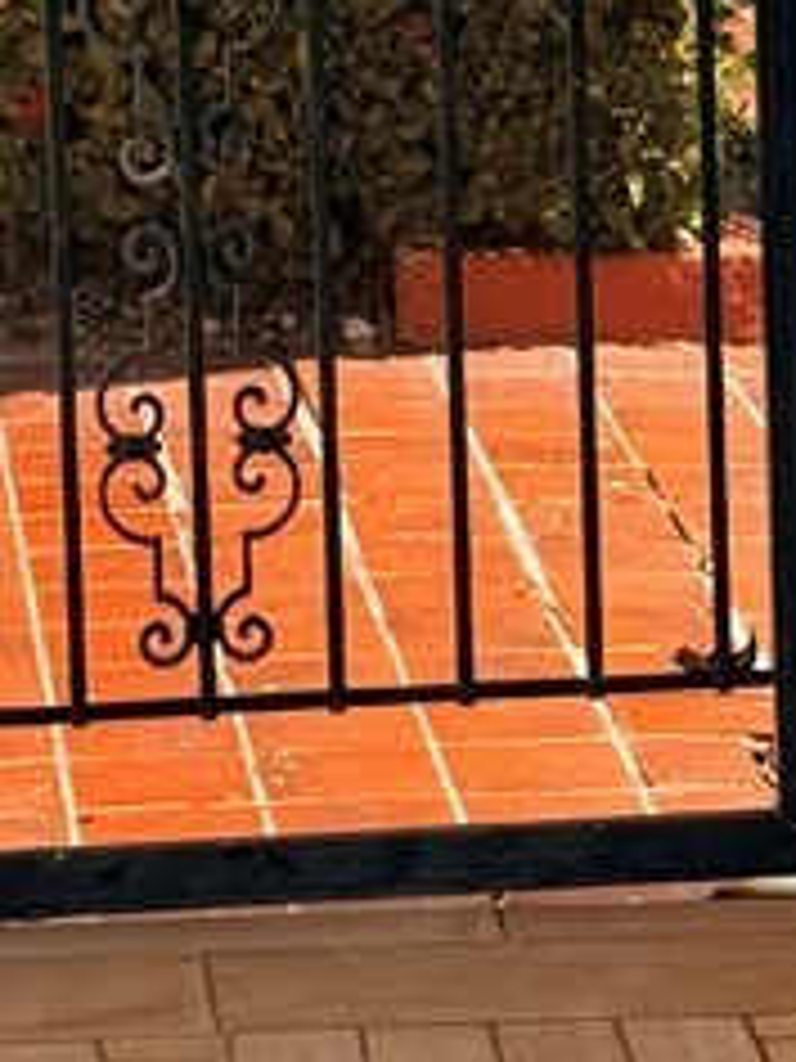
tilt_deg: -6.7
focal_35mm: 208
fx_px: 6377
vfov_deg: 9.4
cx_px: 396
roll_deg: +3.0
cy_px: -148
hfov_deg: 7.1
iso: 80
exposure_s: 1/1754
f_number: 1.78
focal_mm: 6.76
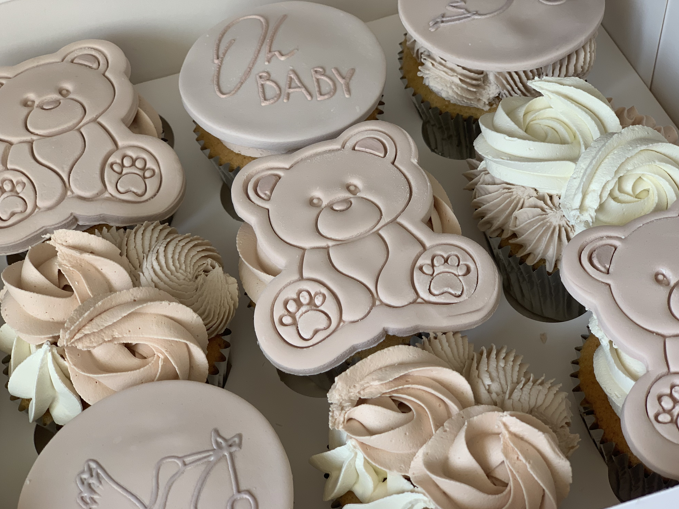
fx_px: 1040
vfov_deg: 27.5
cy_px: 258
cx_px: 337
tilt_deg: -50.5
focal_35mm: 53
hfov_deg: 36.2
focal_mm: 6
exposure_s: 1/122
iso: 50
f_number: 2.4
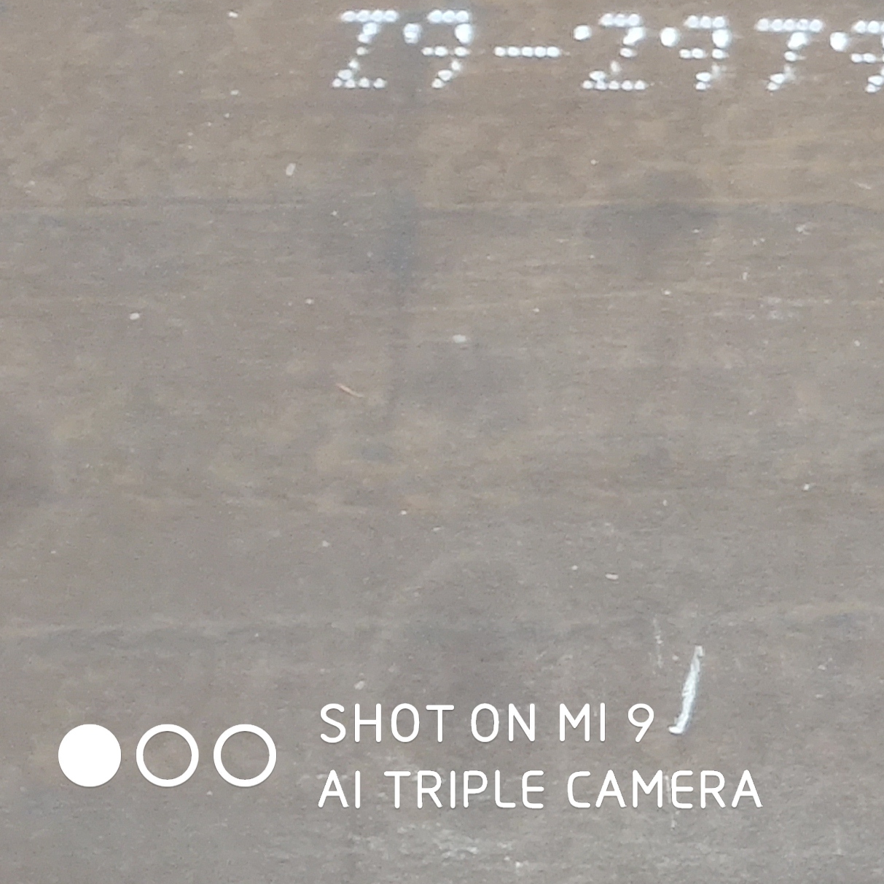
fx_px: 3958
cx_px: 1423
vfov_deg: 12.4
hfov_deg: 12.0
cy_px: -189
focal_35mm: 137
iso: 1140
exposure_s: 1/50
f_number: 1.75
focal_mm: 4.75
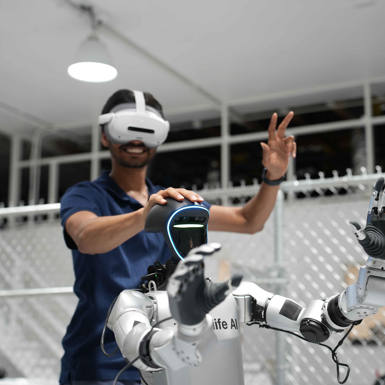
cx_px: 216
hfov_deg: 27.7
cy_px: 193
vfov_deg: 27.7
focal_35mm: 62
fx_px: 780
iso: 250
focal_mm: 48
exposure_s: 1/80
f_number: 3.2
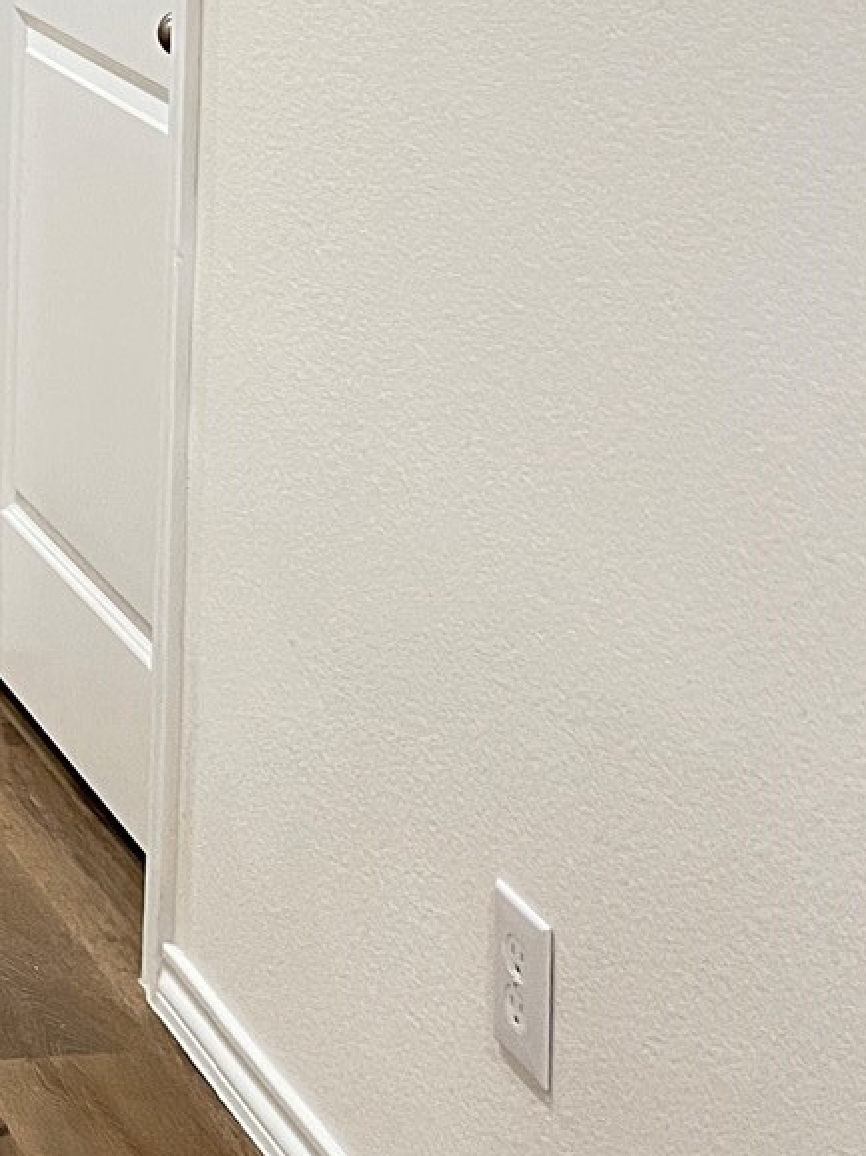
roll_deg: -1.0
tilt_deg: -4.0
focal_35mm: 92
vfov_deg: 19.7
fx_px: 3070
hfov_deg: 14.4
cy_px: -325
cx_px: -609
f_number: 1.5
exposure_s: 1/60
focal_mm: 5.7
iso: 200
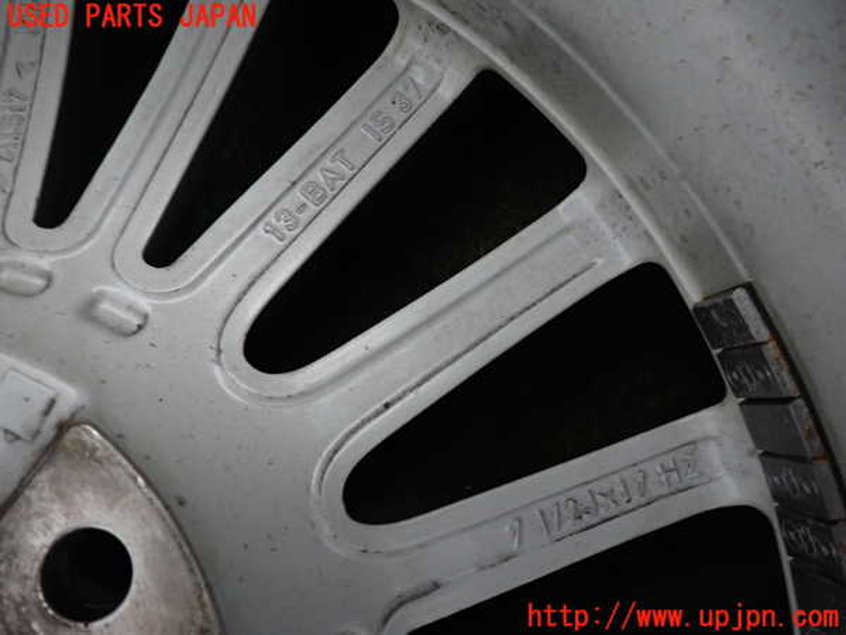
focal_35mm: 25
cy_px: 318
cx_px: 423
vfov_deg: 54.9
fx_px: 611
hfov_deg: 69.4
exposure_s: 1/30
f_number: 2
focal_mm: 4.5
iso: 250
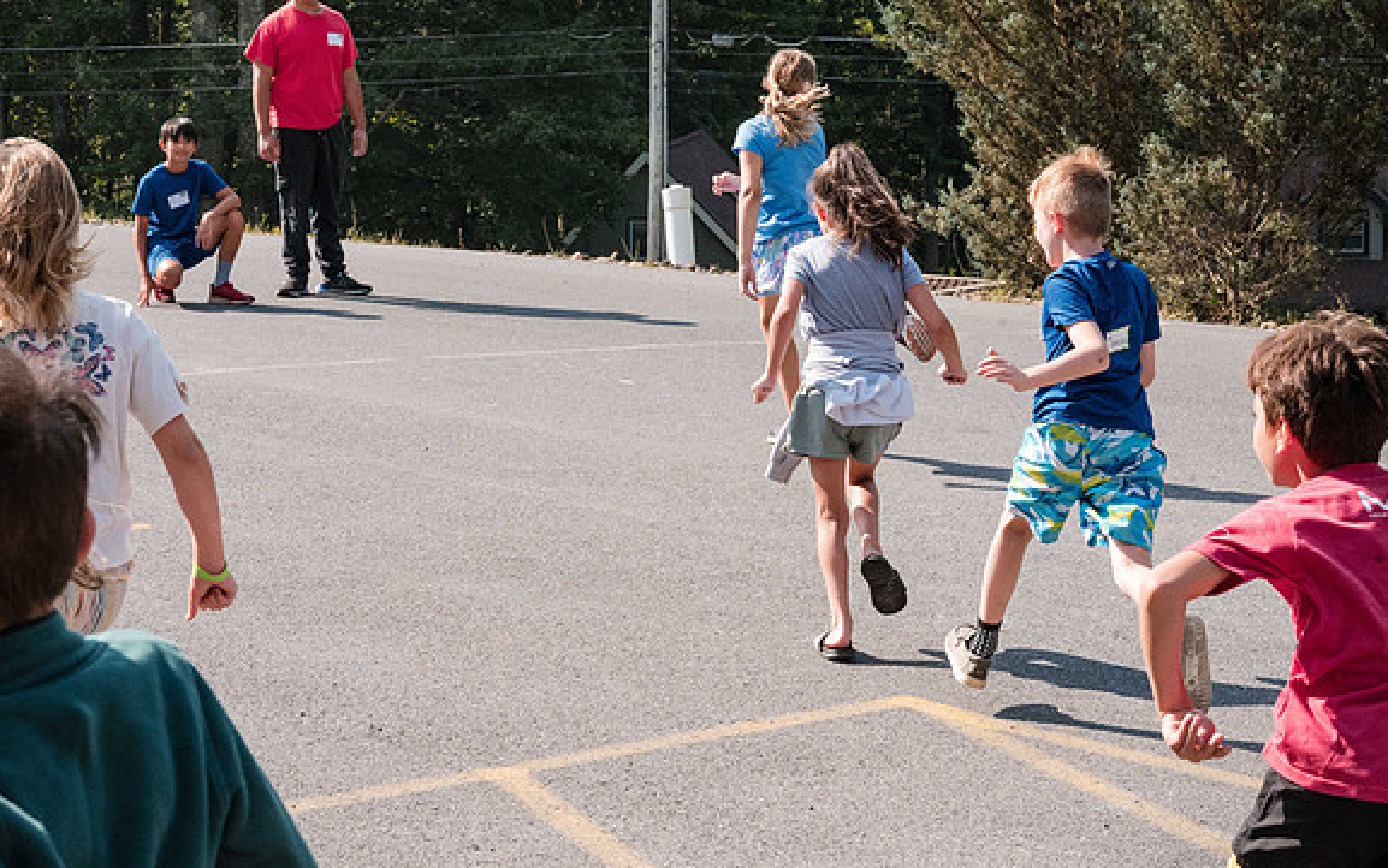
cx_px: 684
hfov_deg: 22.5
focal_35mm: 92
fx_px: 3481
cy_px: 423
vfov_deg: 14.2
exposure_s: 1/2500
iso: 6400
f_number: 16
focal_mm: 85
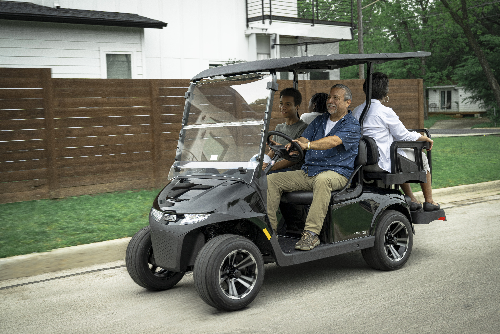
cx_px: 250
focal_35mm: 47
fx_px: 653
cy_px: 167
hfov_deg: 41.9
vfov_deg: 28.6
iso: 200
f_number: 5
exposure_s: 1/100
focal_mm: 47
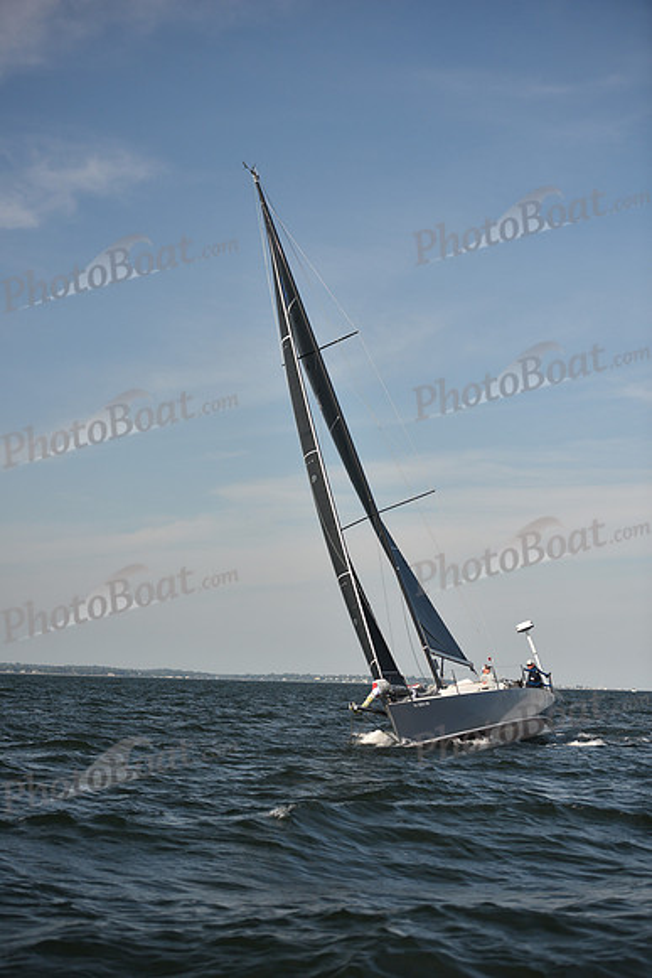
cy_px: 489
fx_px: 1900
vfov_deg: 28.8
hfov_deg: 19.5
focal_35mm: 70
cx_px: 326
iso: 250
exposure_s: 1/2000
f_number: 3.2
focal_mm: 70
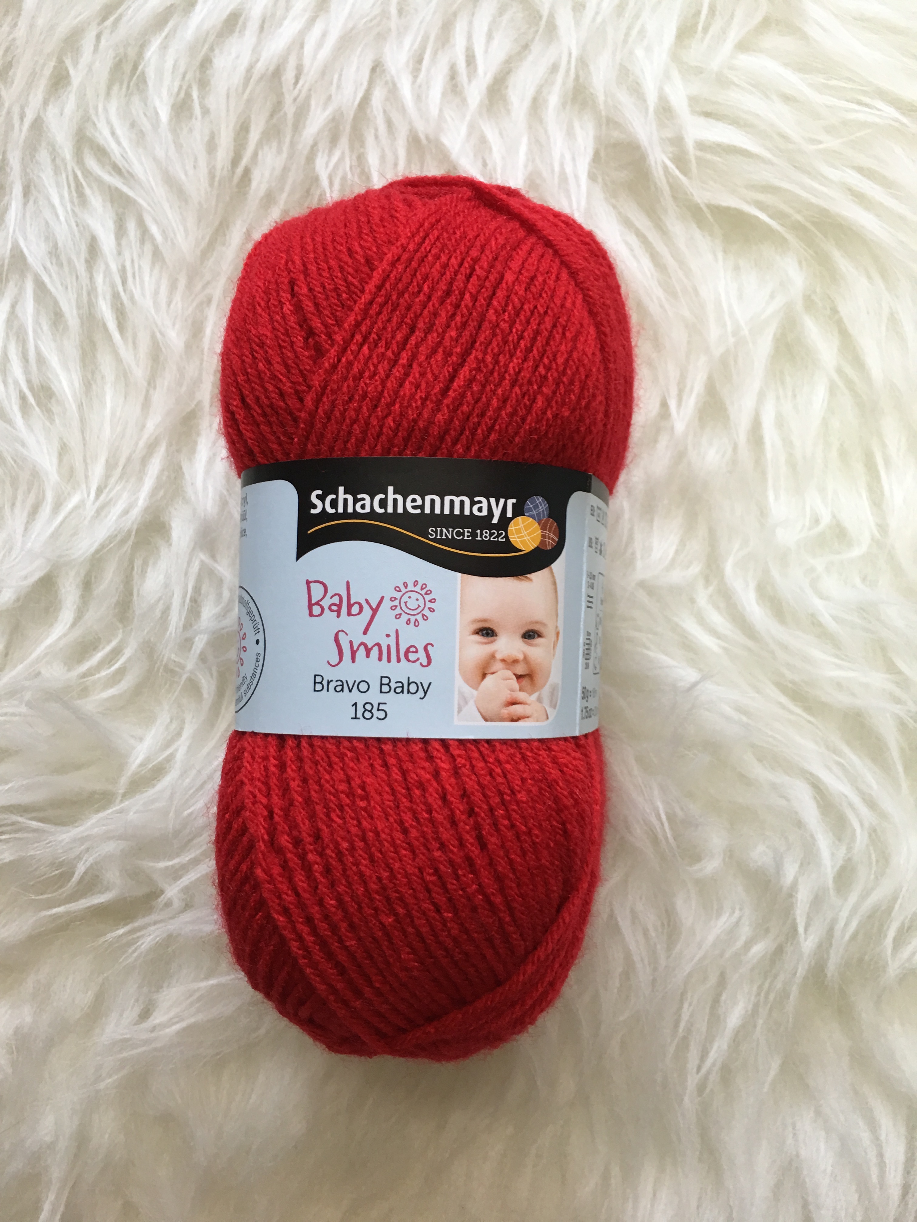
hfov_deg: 48.2
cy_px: 611
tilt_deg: -88.7
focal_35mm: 29
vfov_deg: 61.7
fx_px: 1024
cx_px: 458
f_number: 2.2
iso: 40
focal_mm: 4.15
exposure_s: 1/17
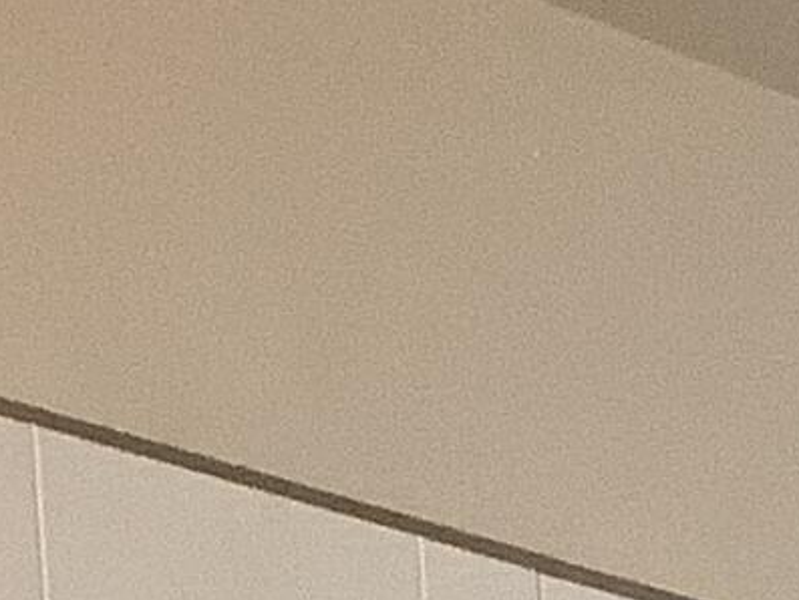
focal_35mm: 234
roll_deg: +2.3
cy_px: 2259
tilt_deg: -3.9
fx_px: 5403
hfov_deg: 8.0
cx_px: 1656
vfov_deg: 5.6
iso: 400
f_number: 2.4
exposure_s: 1/60
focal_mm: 3.3
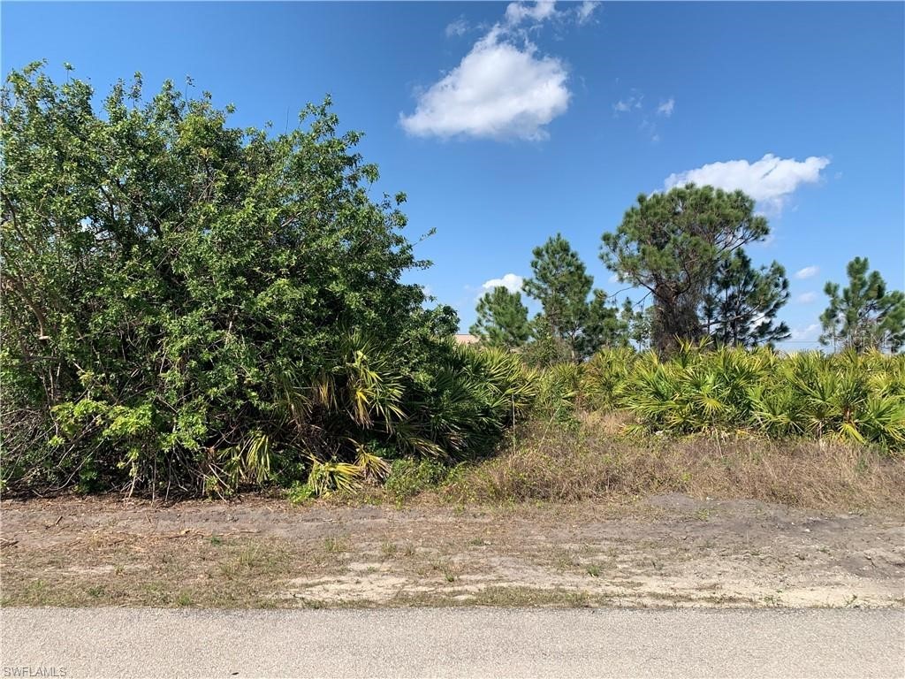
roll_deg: -0.8
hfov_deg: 67.3
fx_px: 680
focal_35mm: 26
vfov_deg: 53.1
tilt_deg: +3.0
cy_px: 340
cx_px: 452
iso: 25
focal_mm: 4.25
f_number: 1.8
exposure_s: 1/2075
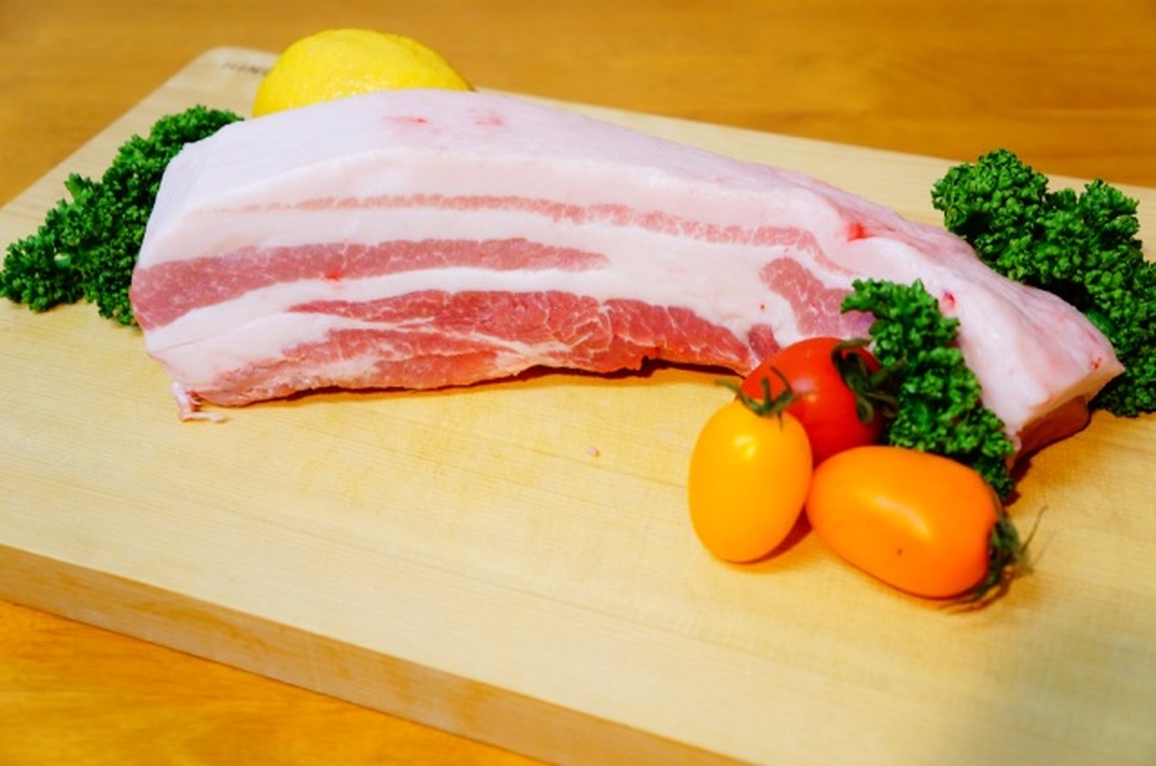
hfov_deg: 41.2
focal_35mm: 48
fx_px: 1538
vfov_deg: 28.0
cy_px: 383
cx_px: 578
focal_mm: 32
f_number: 4
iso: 500
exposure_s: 1/60
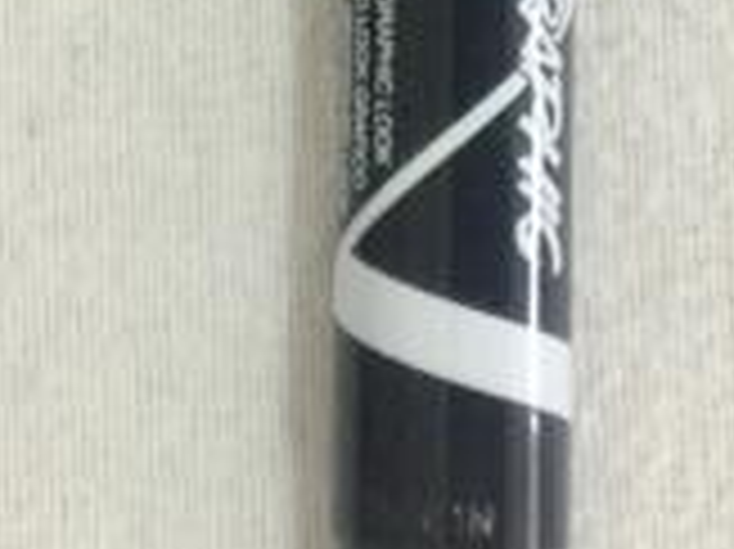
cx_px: 32
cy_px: -194
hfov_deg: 15.8
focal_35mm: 123
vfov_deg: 11.7
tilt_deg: -84.1
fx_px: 2606
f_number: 2.2
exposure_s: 1/10
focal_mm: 4.15
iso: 100
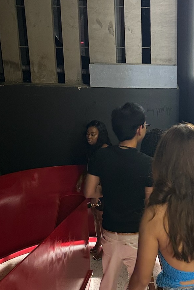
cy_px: 189
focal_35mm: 58
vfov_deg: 34.2
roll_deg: +0.4
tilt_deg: -17.3
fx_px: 468
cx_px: 186
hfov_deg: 22.6
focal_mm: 6.86
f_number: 1.78
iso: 200
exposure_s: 1/62
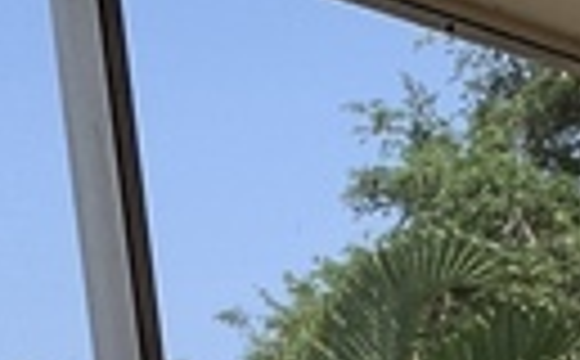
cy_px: 1116
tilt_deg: -9.0
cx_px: 236
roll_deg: +6.1
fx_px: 2255
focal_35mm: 143
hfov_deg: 14.6
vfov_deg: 7.8
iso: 25
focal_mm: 4.25
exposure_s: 1/919
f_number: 1.8
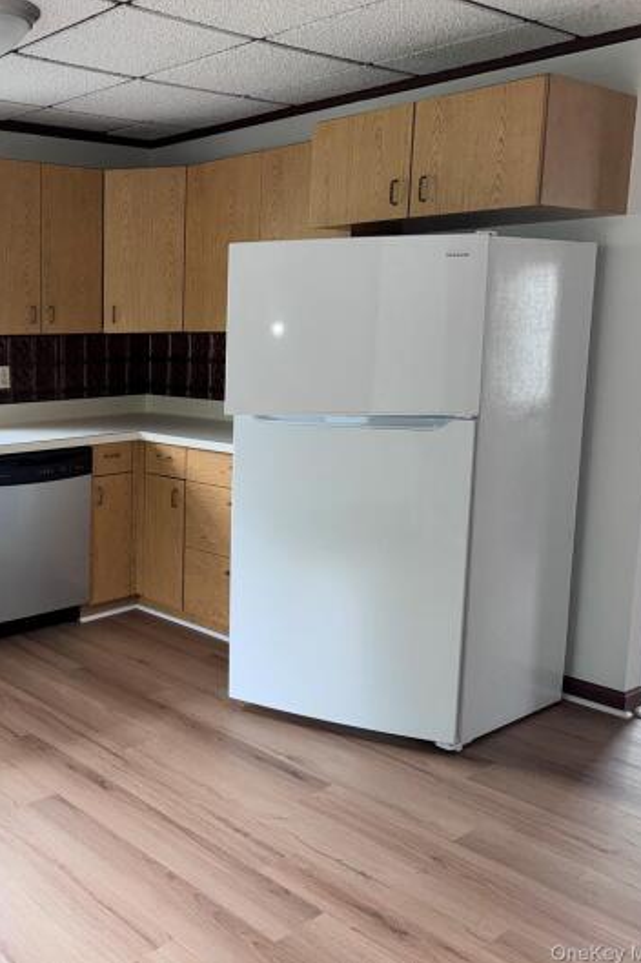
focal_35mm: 34
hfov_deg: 35.7
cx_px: 25
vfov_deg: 55.8
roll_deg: +0.5
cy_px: 477
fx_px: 909
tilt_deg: -9.1
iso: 80
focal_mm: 6.76
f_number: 1.78
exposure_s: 1/30
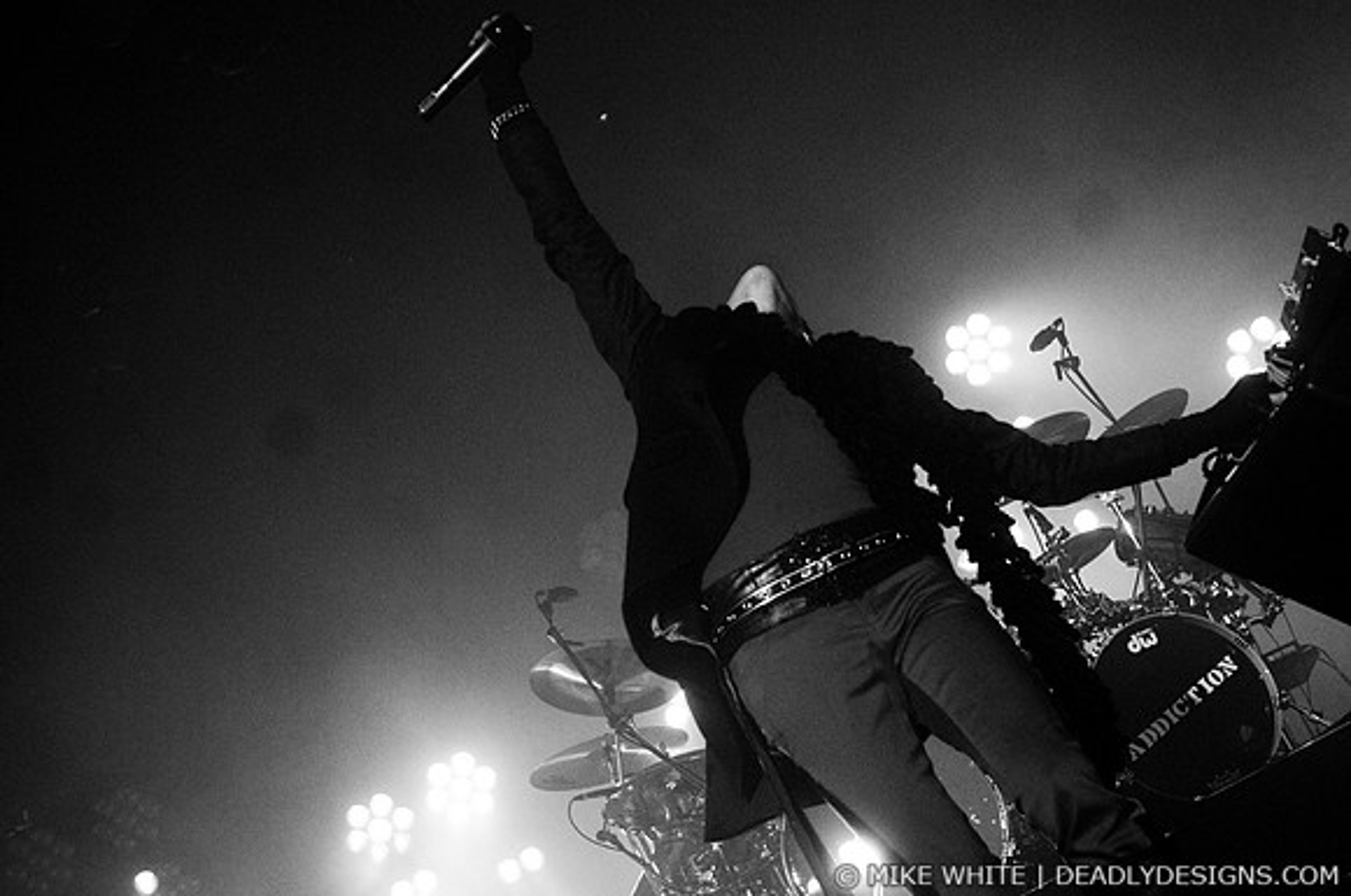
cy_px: 448
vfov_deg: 25.7
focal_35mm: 52
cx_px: 676
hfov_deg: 37.9
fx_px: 1967
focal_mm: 35
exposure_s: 1/160
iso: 800
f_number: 3.2
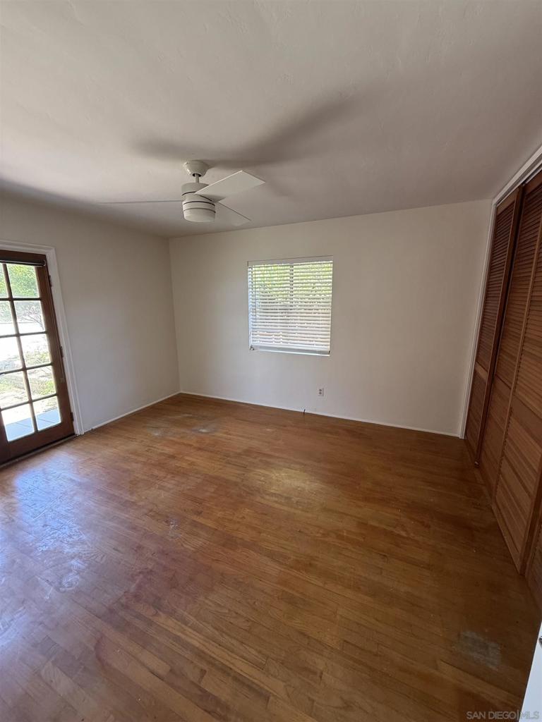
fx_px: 292
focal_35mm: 14
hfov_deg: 85.7
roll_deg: +0.2
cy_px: 361
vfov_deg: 102.1
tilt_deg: -12.0
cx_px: 271
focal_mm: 2.22
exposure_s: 1/99
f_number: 2.2
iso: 160
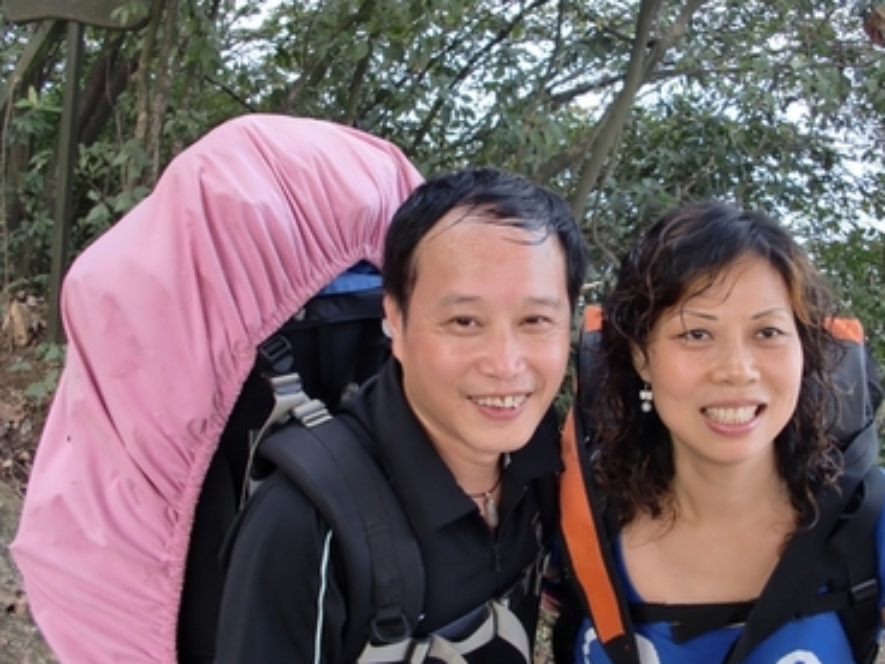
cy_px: 301
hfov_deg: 40.3
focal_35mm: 47
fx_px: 1202
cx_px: 524
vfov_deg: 30.9
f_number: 2.8
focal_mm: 6.3
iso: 64
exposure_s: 1/60
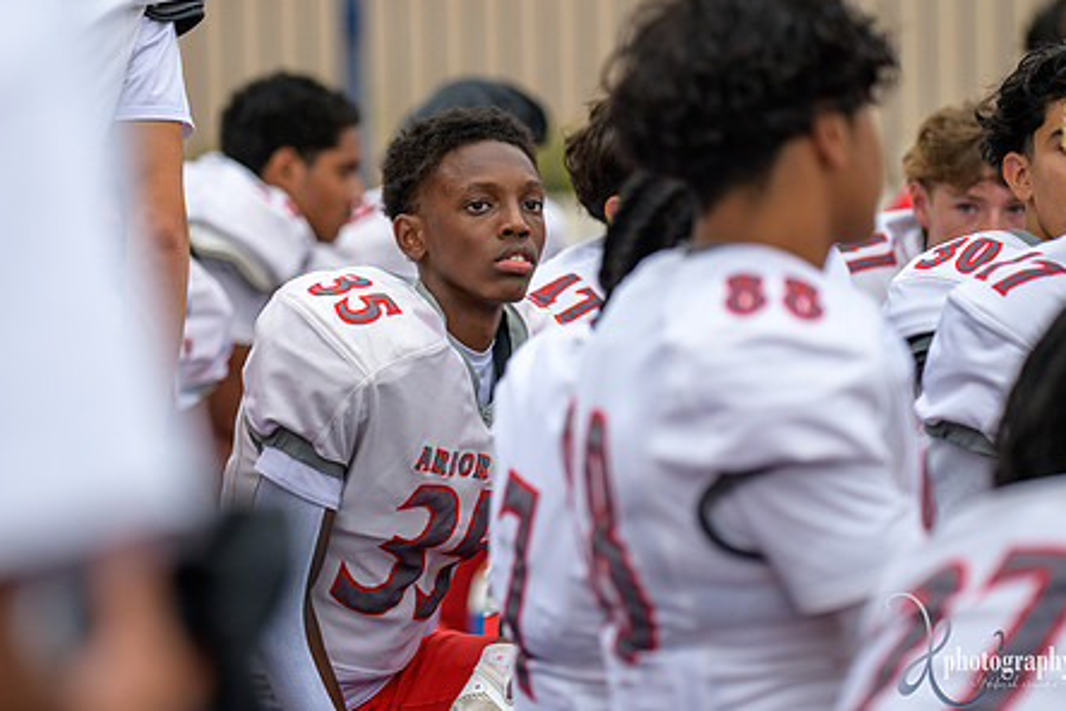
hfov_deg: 9.3
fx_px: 6573
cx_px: 447
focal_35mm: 222
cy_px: 304
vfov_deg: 6.2
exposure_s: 1/500
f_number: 2.8
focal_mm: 170
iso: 320
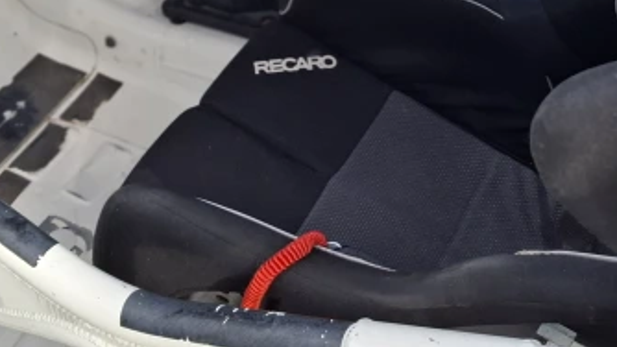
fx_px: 982
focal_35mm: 60
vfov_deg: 18.7
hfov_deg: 34.8
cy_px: -102
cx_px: 257
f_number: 1.8
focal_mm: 5.54
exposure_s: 1/243
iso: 50
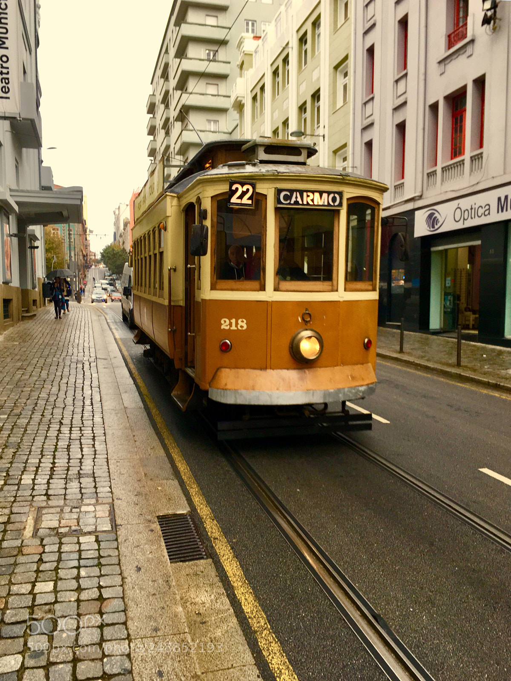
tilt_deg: -7.1
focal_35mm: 29
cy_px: 340
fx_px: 571
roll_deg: +1.9
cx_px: 256
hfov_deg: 48.2
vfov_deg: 61.7
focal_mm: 4.15
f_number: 2.2
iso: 40
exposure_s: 1/100
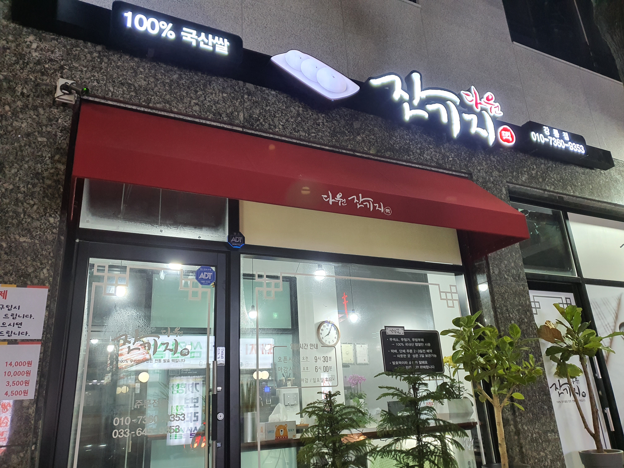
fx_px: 469
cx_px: 312
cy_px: 234
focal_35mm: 26
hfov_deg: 67.3
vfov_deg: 53.1
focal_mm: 4.3
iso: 200
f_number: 1.5
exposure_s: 1/60
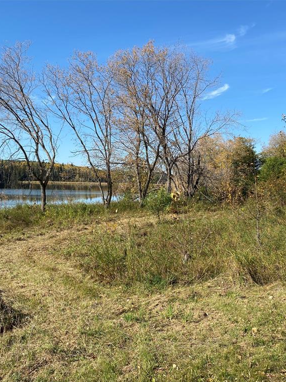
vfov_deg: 52.6
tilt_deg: -2.0
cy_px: 192
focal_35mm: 35
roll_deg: -1.5
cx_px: 133
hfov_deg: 40.7
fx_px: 385
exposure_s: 1/2268
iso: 32
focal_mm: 4.25
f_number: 1.8
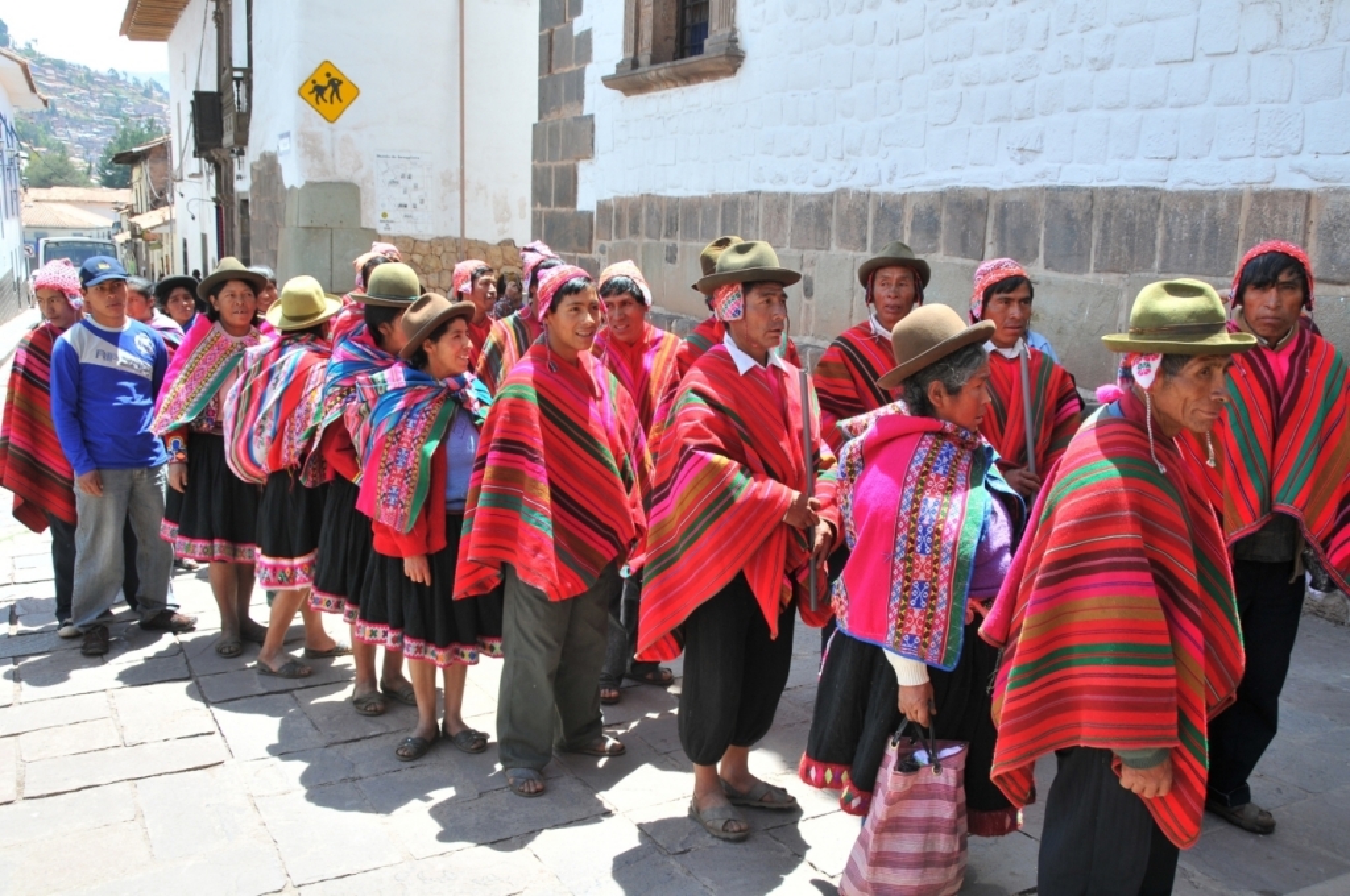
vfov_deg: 39.9
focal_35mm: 33
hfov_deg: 57.3
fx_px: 1236
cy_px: 448
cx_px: 675
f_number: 6.7
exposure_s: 1/180
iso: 200
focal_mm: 22
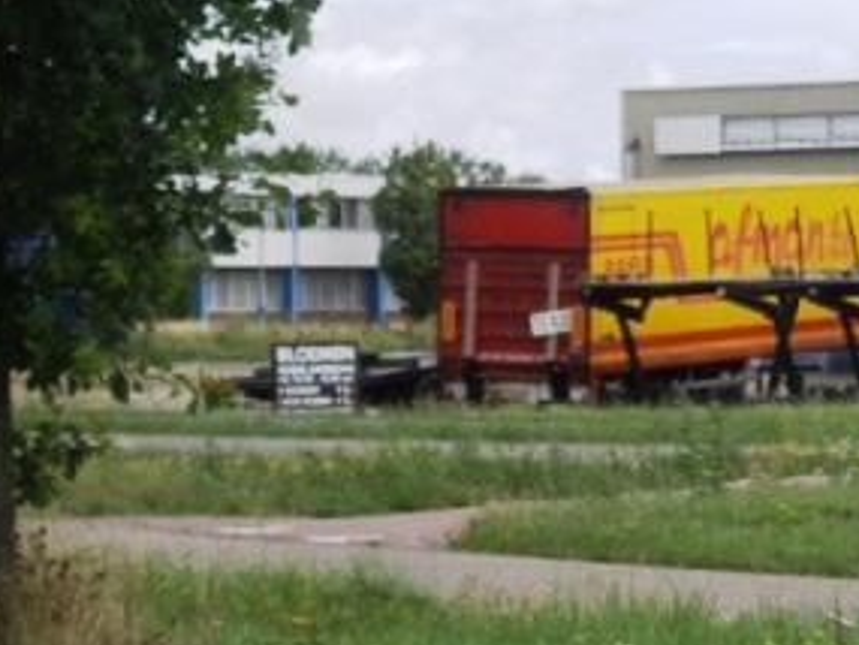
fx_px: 3625
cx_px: 799
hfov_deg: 13.4
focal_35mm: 146
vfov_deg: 10.2
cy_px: 187
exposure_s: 1/640
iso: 64
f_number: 3.8
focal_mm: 13.7
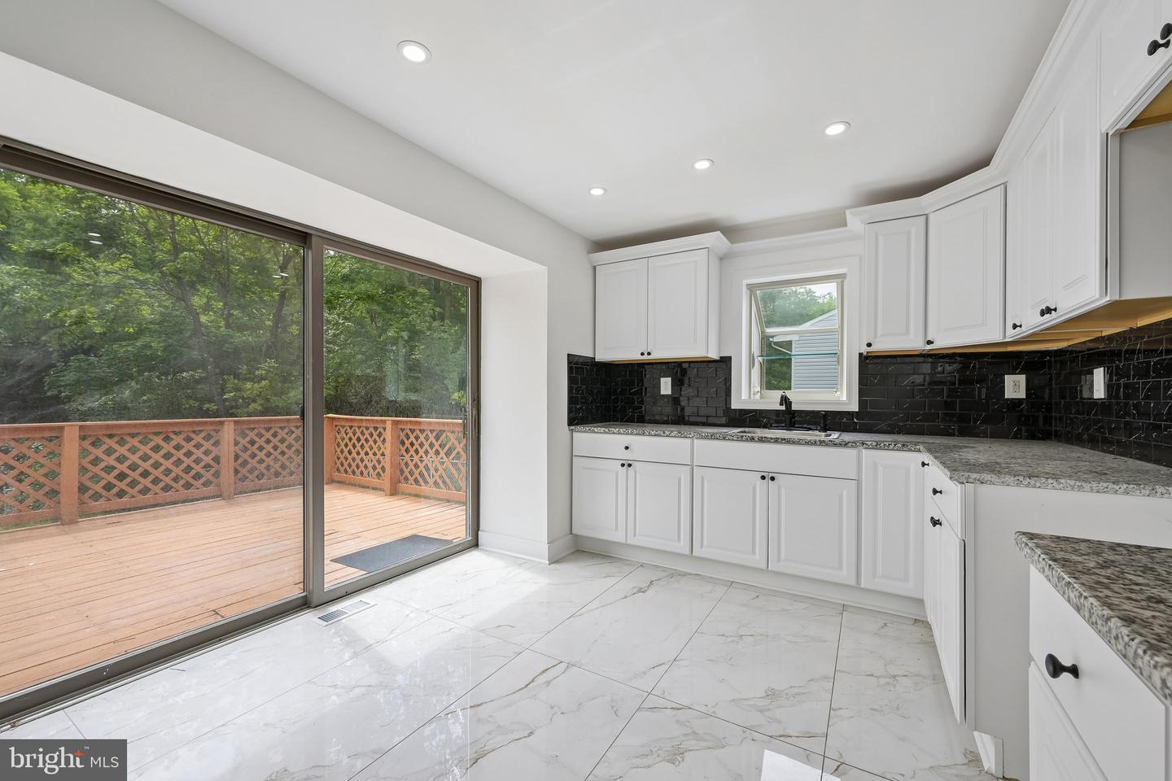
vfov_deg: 81.2
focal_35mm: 14
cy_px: 390
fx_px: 456
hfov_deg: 104.3
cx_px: 586
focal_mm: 14
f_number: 11
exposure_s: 1/125
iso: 400
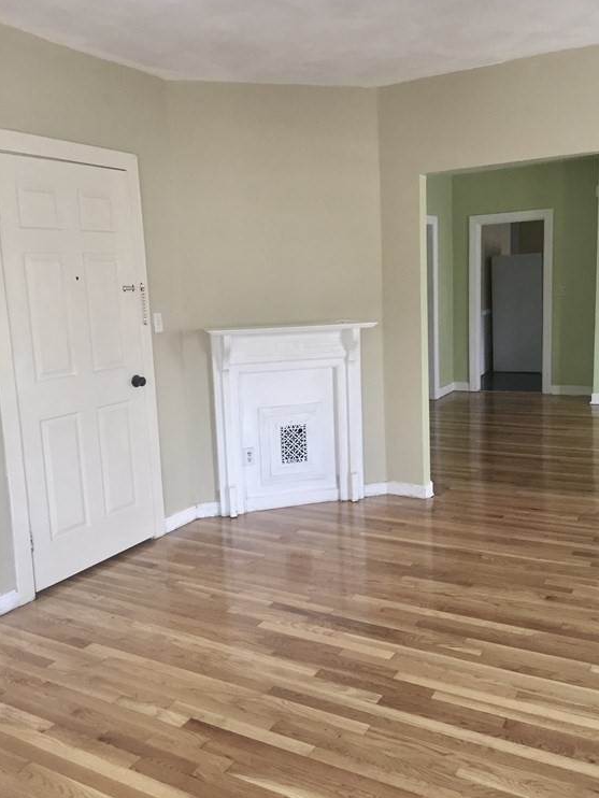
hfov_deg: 46.8
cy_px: 386
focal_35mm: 30
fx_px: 692
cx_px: 308
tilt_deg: -8.8
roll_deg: +1.9
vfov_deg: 59.9
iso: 40
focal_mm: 4.15
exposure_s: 1/30
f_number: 2.2
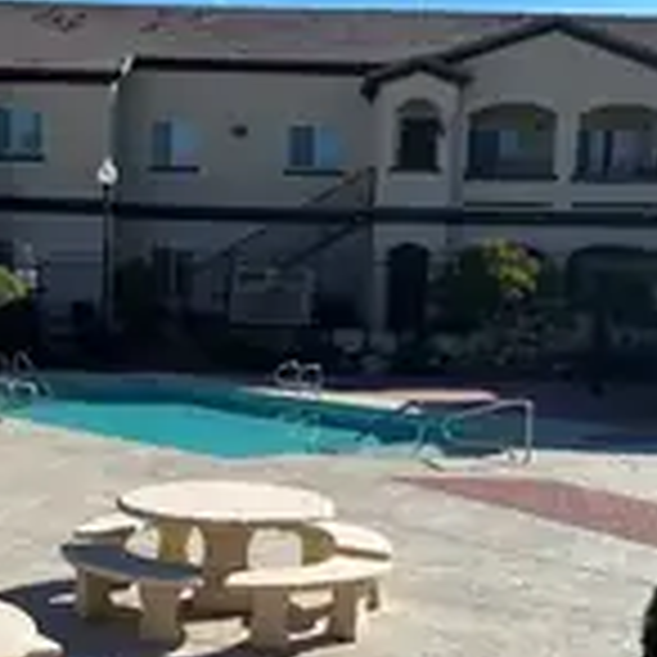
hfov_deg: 29.4
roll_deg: -1.9
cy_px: 472
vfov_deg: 29.2
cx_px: 238
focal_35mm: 58
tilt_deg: -9.9
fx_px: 1245
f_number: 1.78
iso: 80
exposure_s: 1/6623
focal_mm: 6.86
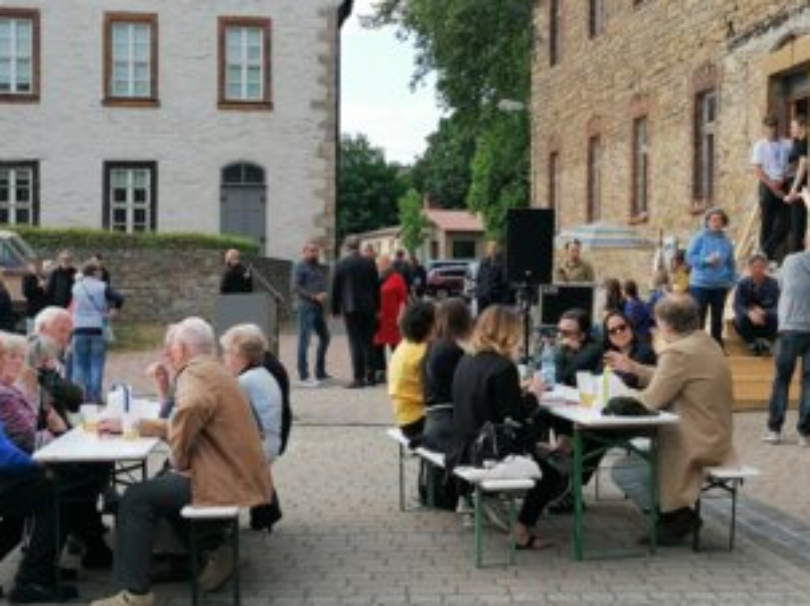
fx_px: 1520
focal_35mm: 65
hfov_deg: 29.8
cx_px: 432
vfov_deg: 22.6
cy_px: 308
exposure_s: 1/522
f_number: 1.8
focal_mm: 4.75
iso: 50
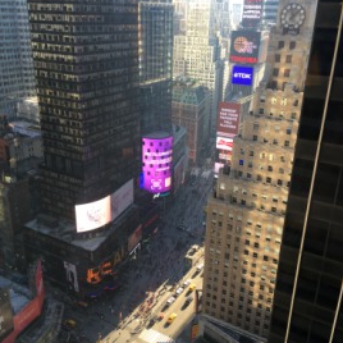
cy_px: 177
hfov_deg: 47.2
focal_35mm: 35
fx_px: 392
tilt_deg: -22.1
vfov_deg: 47.2
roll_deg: -0.3
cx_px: 169
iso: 32
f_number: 2.2
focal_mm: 4.15
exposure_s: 1/120
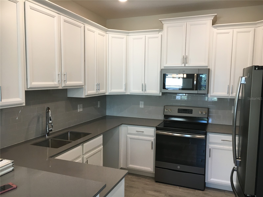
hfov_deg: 61.7
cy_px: 98
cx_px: 132
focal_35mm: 29
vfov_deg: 48.2
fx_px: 220
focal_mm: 4.15
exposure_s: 1/30
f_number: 2.2
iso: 40
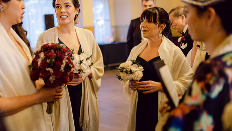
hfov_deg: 44.4
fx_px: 283
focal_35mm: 46
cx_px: 98
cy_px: 45
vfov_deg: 25.9
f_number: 1.8
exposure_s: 1/200
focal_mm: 35
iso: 1000
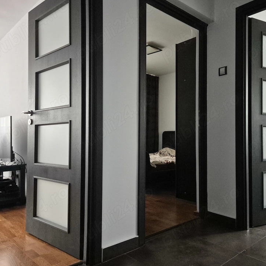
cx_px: 157
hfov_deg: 56.9
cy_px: 130
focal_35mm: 28
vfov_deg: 57.3
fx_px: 243
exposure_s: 1/100
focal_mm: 5.4
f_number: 1.8
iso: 2500
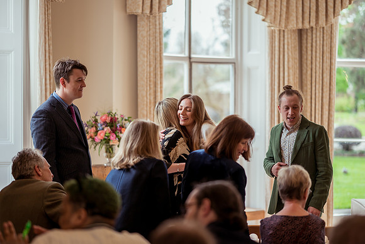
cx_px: 182
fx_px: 863
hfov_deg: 23.9
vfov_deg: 16.1
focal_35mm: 85
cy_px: 122
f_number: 1.8
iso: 280
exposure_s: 1/1000
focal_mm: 85
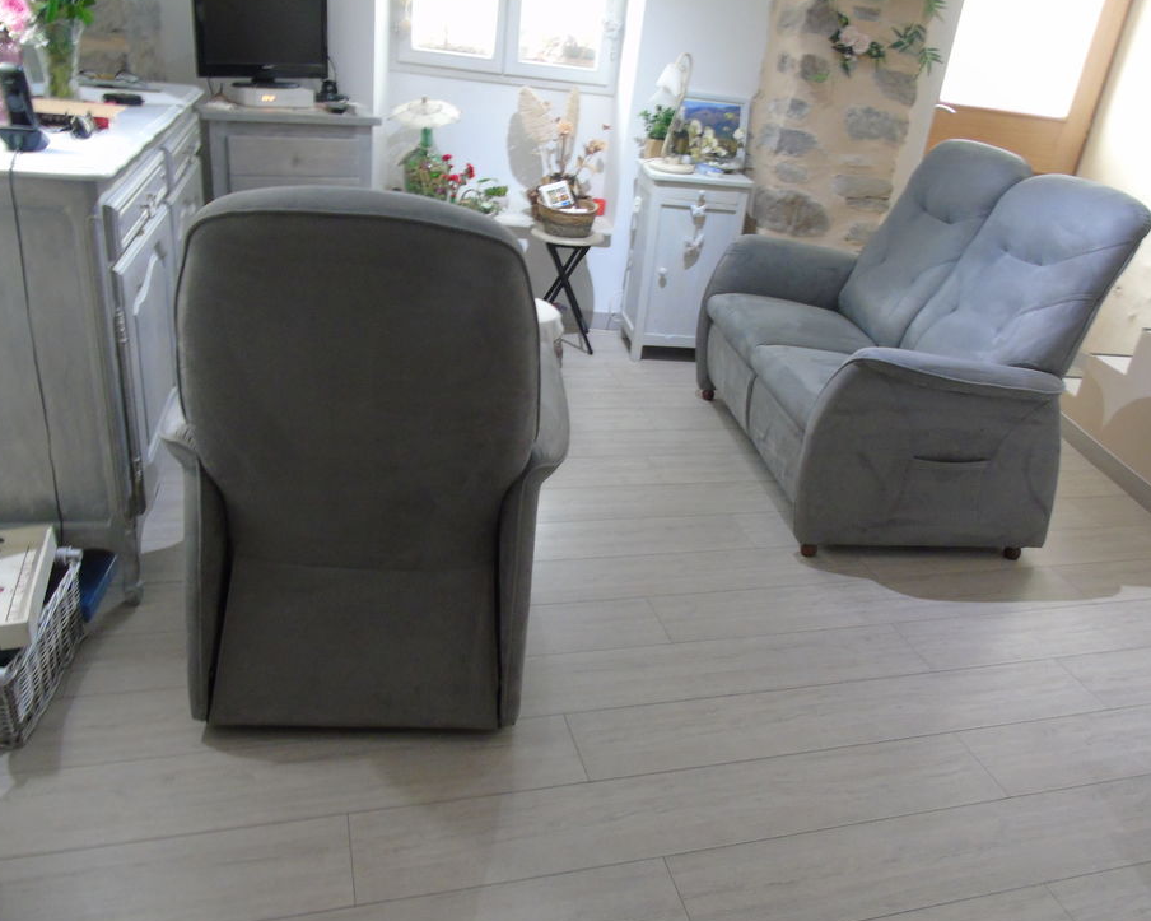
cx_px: 598
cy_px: 469
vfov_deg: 53.2
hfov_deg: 64.1
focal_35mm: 27
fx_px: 920
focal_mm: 4.4
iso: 400
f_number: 3.4
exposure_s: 1/8
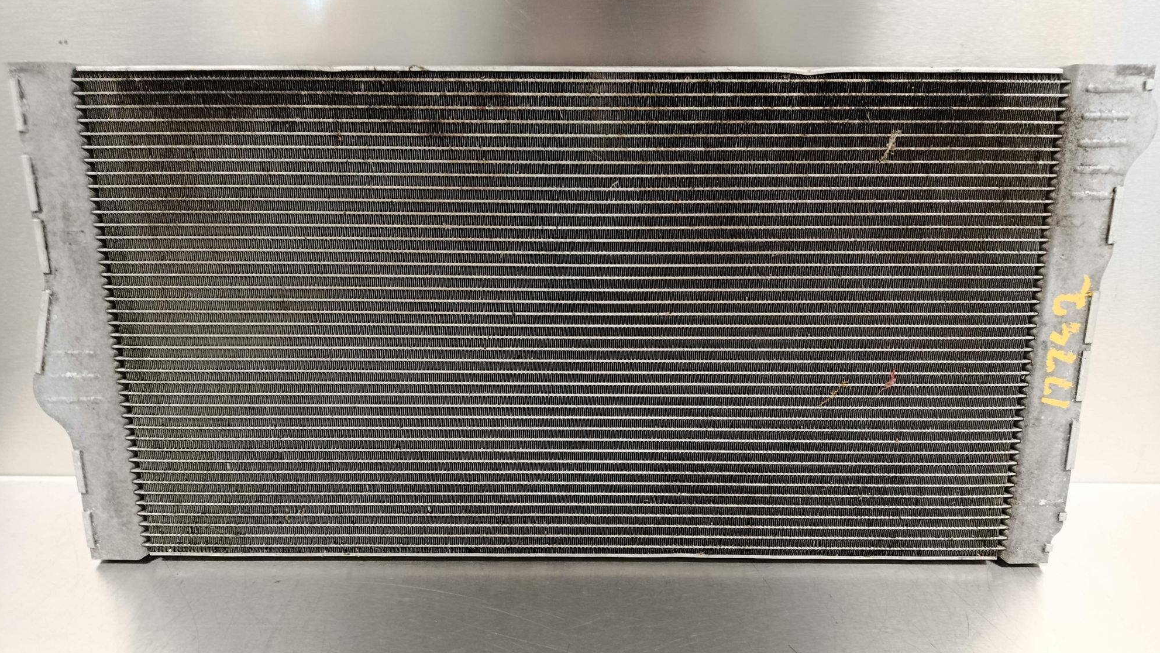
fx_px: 831
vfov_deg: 42.8
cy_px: 366
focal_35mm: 27
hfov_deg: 69.8
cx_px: 593
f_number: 1.7
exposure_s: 1/25
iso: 1309
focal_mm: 5.24
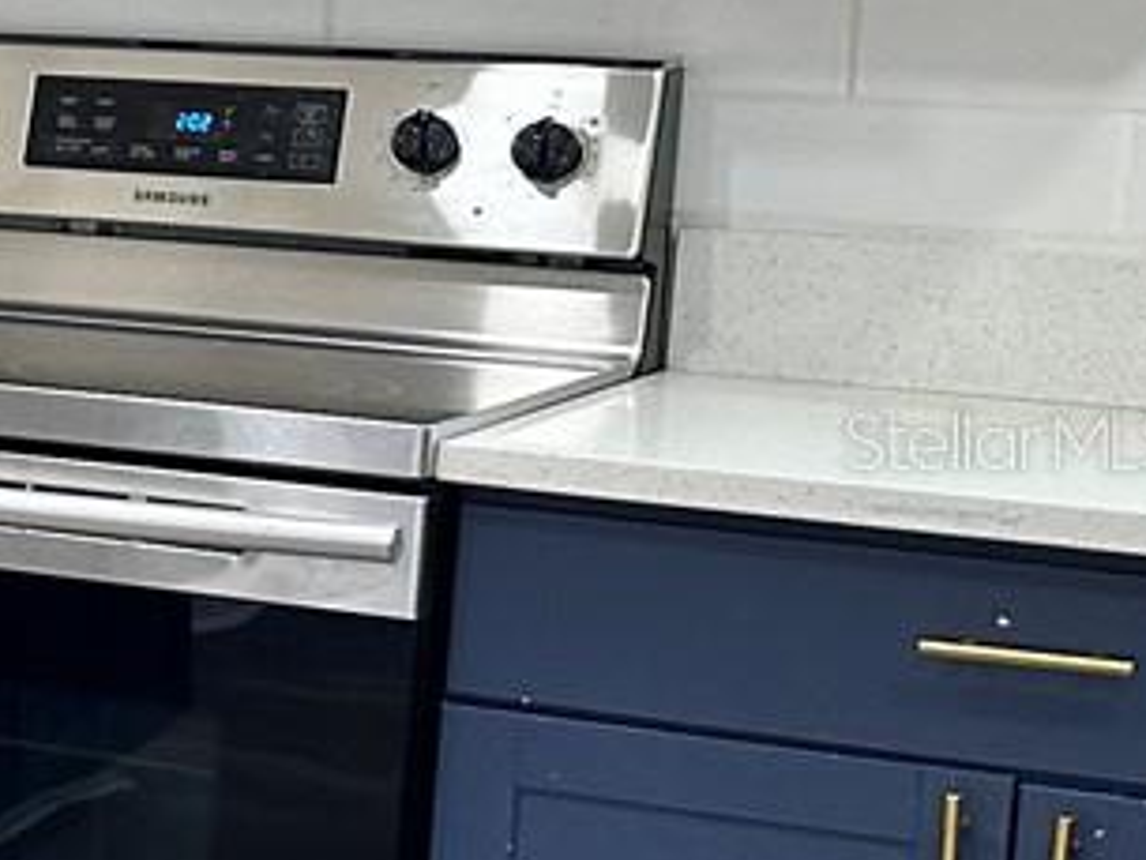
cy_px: 439
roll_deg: -0.7
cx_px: -1807
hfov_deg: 11.9
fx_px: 4173
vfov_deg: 11.8
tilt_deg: -7.2
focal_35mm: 126
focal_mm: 6.86
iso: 125
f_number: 1.78
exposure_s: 1/120
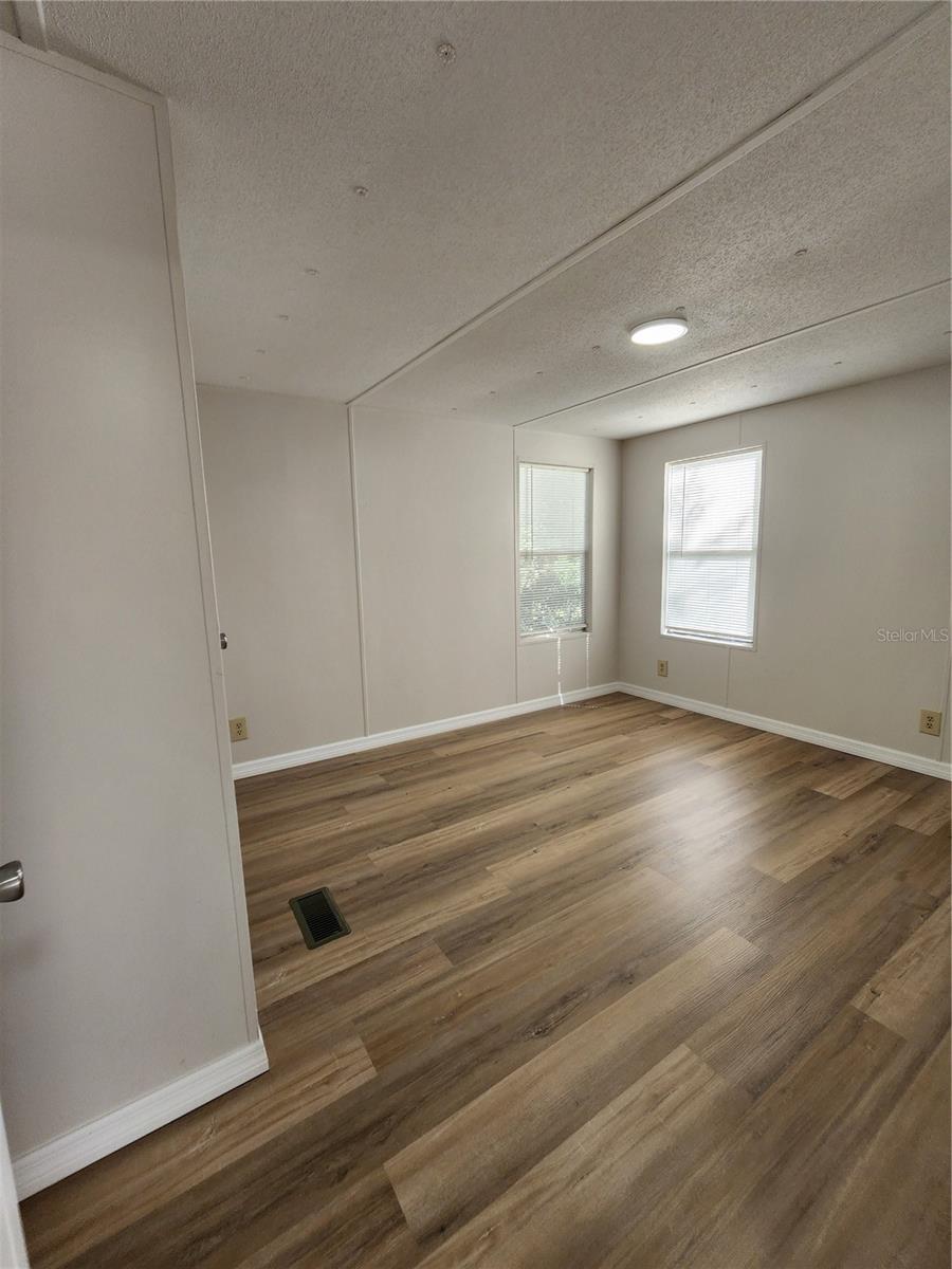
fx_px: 477
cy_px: 634
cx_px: 476
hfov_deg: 89.9
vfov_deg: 106.2
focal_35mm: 13
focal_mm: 2.2
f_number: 2.2
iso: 80
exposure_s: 1/60
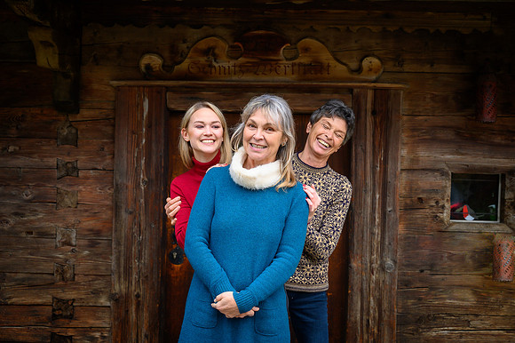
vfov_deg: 22.6
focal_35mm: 60
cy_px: 172
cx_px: 258
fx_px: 858
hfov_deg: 33.4
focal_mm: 60
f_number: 4.5
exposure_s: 1/320
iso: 640
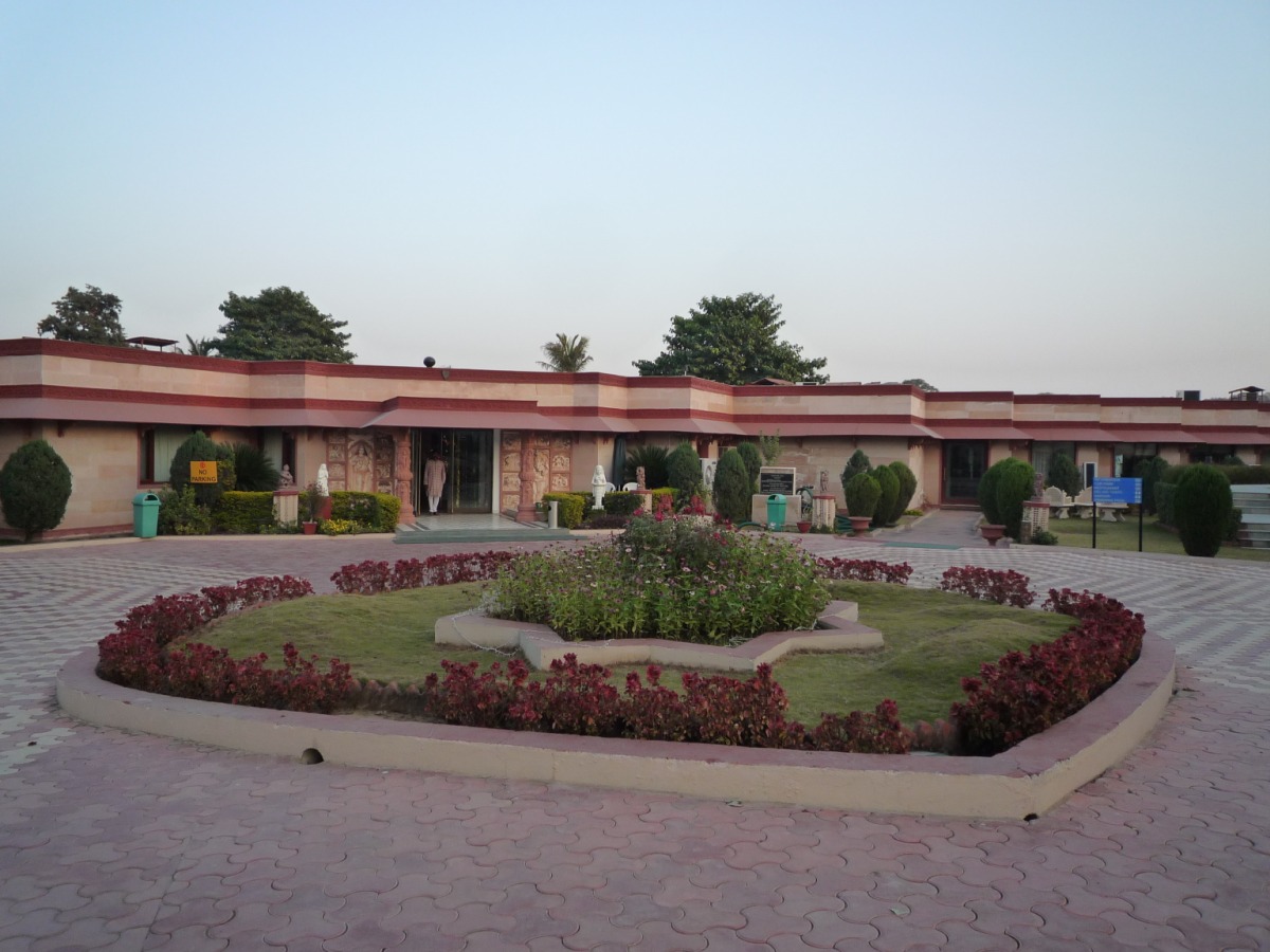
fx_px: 917
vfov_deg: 54.9
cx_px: 635
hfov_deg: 69.4
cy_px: 476
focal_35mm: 25
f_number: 2.8
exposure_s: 1/250
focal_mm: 4.4
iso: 160
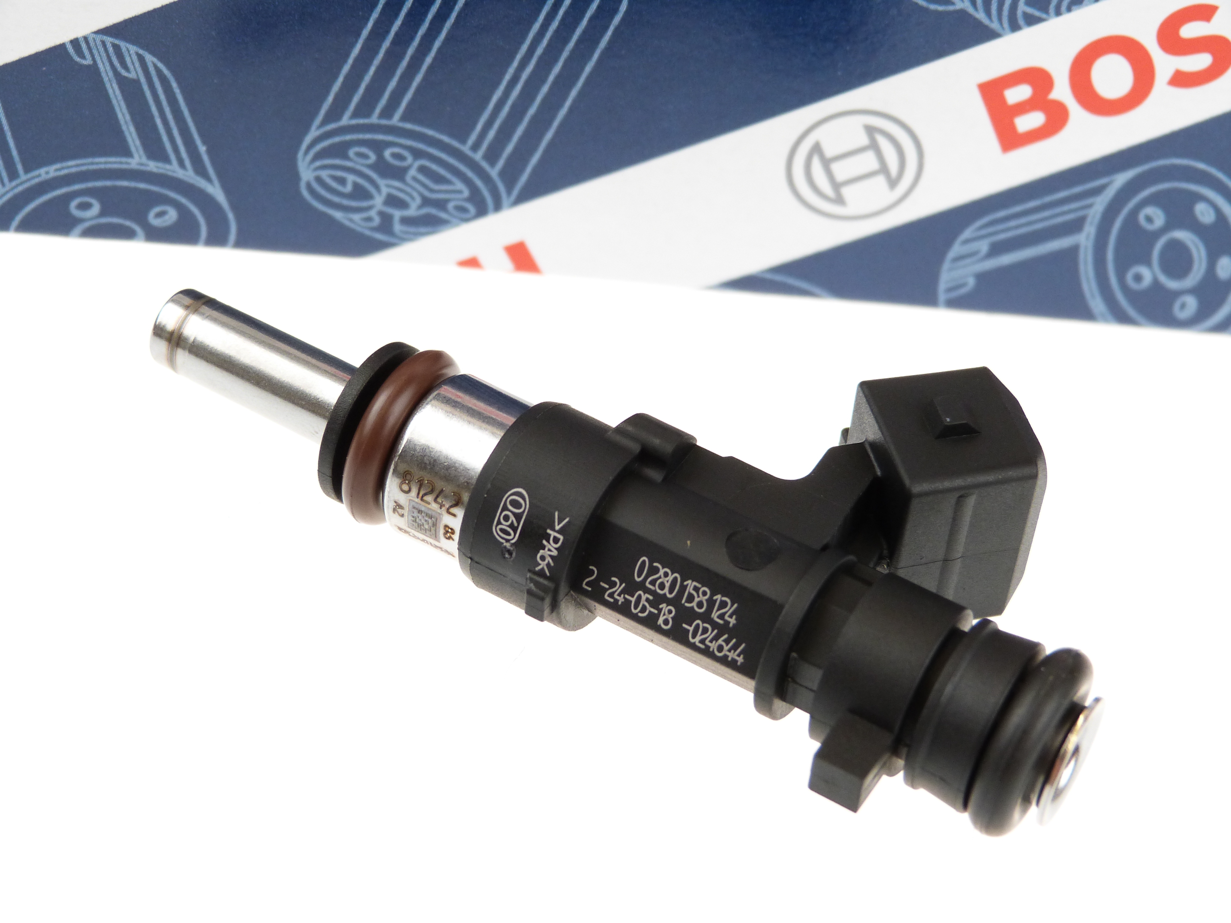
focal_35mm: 69
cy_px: 462
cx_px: 616
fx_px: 2454
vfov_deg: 21.3
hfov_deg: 28.2
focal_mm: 12.4
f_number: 3.3
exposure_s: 1/125
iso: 200
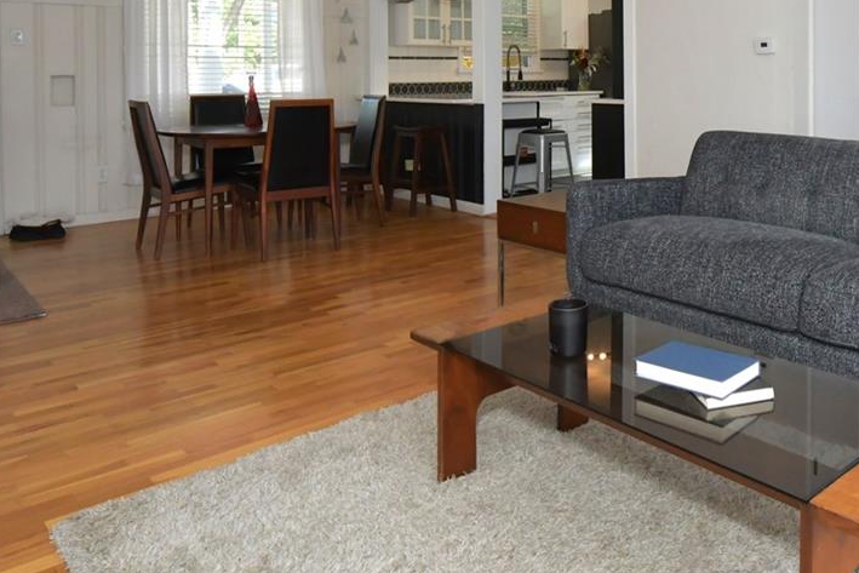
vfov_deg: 39.0
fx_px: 764
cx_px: 682
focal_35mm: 32
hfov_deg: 54.8
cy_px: 90
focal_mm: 14
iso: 1250
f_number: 9
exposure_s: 1/250
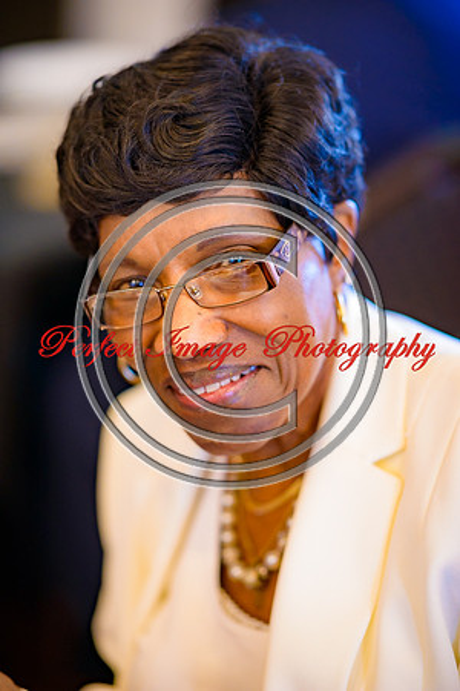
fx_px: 2012
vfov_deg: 19.5
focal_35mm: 105
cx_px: 230
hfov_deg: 13.0
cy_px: 346
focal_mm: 105
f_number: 1.8
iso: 900
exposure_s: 1/100
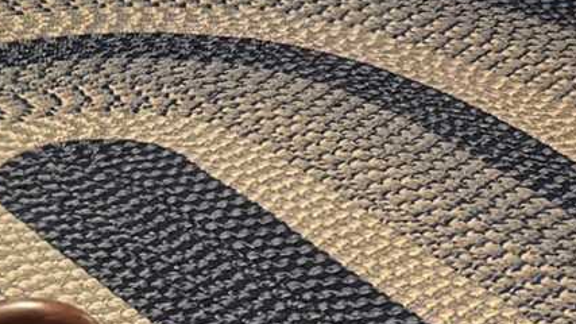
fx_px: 2871
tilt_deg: -6.6
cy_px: -620
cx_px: 714
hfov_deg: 11.2
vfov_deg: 6.0
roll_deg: +0.0
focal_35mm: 188
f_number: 1.78
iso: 800
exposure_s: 1/60
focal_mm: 6.76
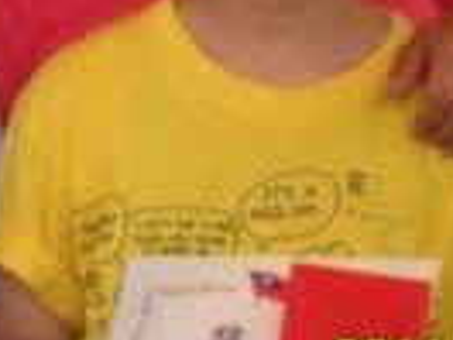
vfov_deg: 3.7
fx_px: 5208
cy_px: -163
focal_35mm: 398
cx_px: -182
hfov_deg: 4.9
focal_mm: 18.6
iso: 400
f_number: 5.2
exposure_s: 1/45
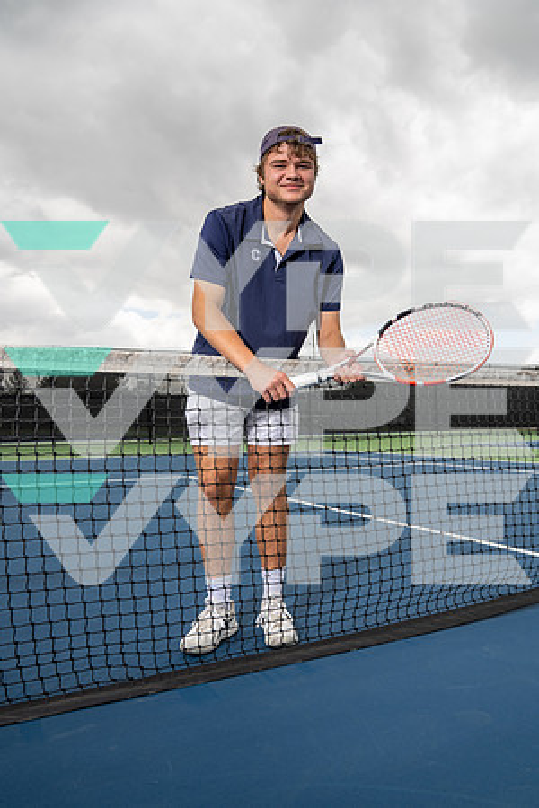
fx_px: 629
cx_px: 270
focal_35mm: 28
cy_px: 404
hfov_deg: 46.4
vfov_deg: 65.5
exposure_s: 1/250
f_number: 5.6
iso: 100
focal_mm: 28
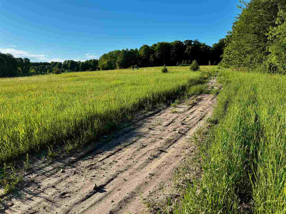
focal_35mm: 26
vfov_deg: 53.0
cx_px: 143
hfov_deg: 67.3
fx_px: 215
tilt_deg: -9.7
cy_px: 107
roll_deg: +0.2
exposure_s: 1/1984
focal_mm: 5.96
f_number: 1.6
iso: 50
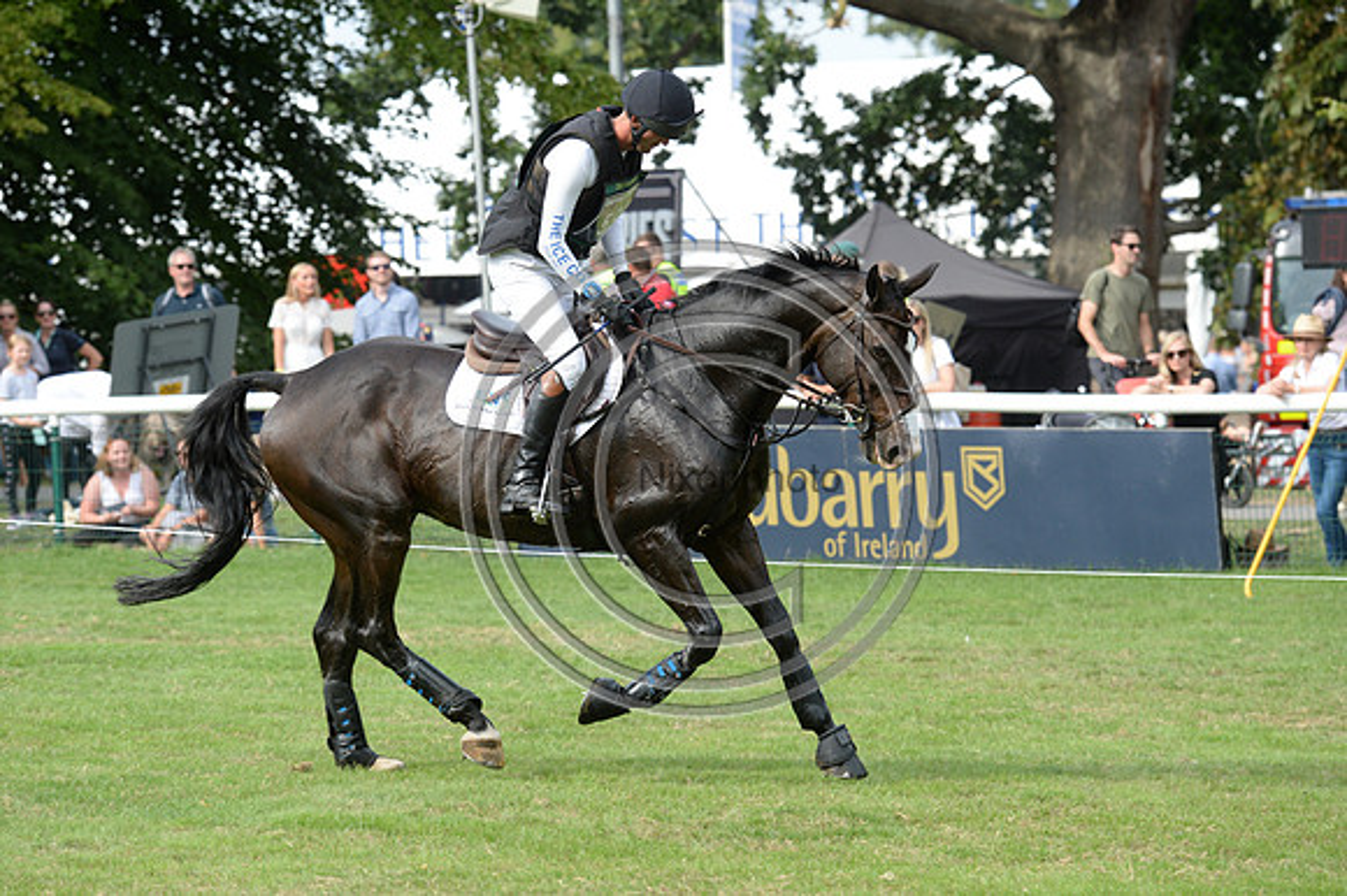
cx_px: 674
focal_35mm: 240
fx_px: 8975
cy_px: 448
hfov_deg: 8.6
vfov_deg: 5.7
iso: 1250
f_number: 8
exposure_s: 1/1000
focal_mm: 240
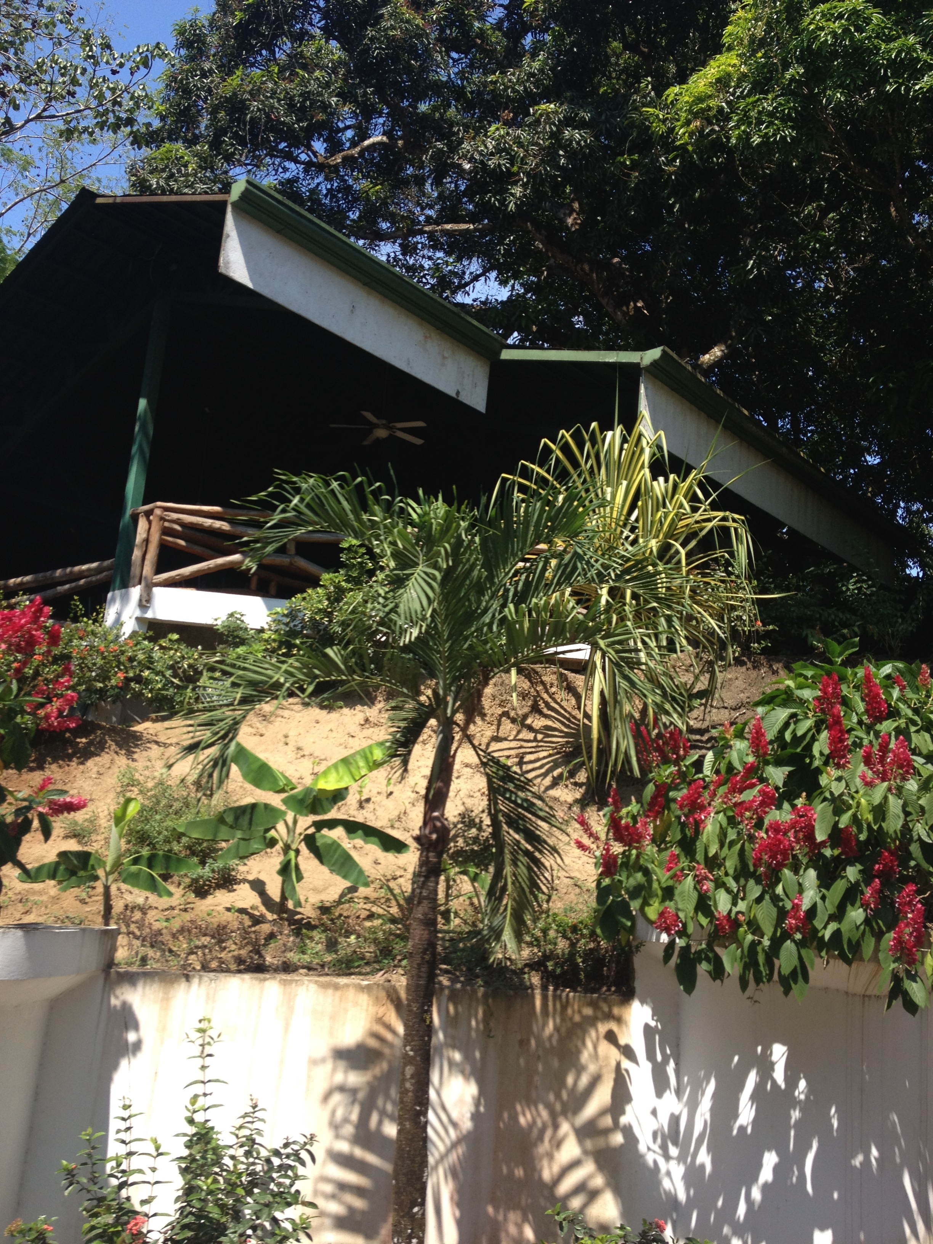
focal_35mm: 35
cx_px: 466
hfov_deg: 40.7
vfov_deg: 52.6
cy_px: 622
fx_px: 1258
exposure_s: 1/863
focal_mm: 4.28
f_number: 2.4
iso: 50
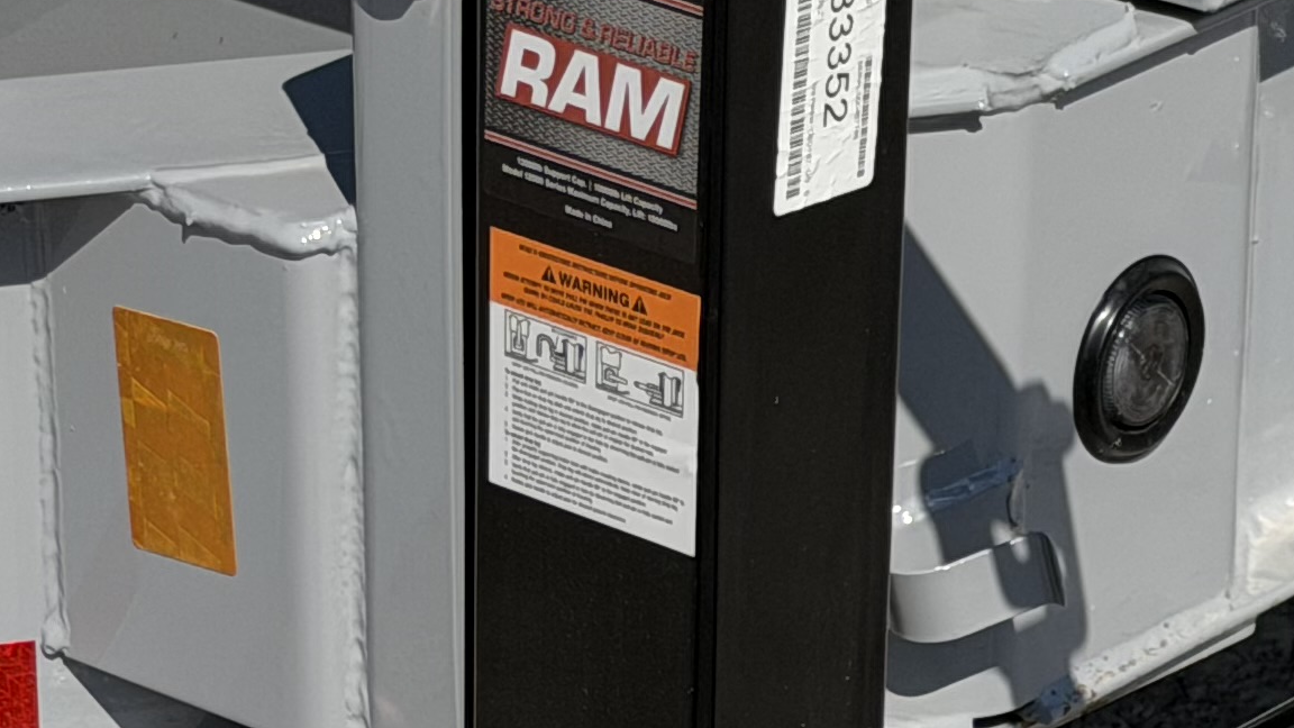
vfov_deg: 6.6
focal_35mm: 183
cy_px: 945
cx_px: 754
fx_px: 6279
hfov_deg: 11.8
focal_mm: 6.76
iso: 64
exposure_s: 1/9901
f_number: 1.78
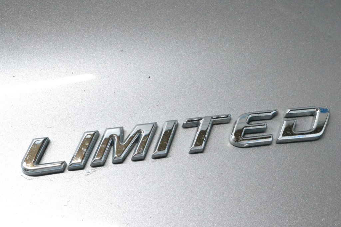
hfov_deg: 28.1
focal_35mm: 72
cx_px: 170
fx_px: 682
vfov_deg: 18.9
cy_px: 114
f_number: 13
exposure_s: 1/100
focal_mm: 48
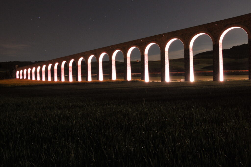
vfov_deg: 39.9
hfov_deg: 57.3
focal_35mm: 33
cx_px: 126
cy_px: 84
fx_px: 230
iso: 560
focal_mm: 22
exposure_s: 30
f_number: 9.5
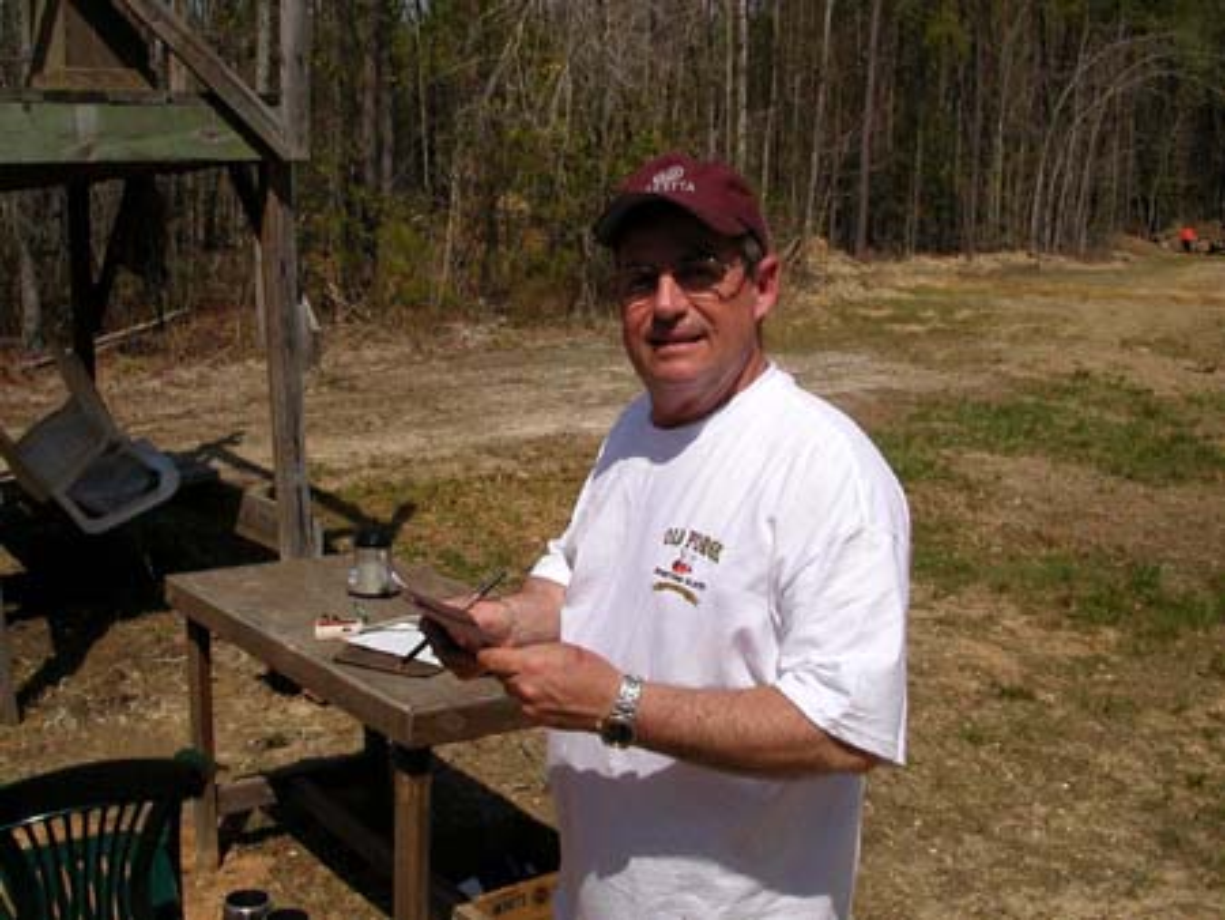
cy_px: 460
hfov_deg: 50.1
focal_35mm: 37
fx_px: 1310
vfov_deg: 38.7
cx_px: 612
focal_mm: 5.6
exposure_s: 1/1294
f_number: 4.5
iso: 100
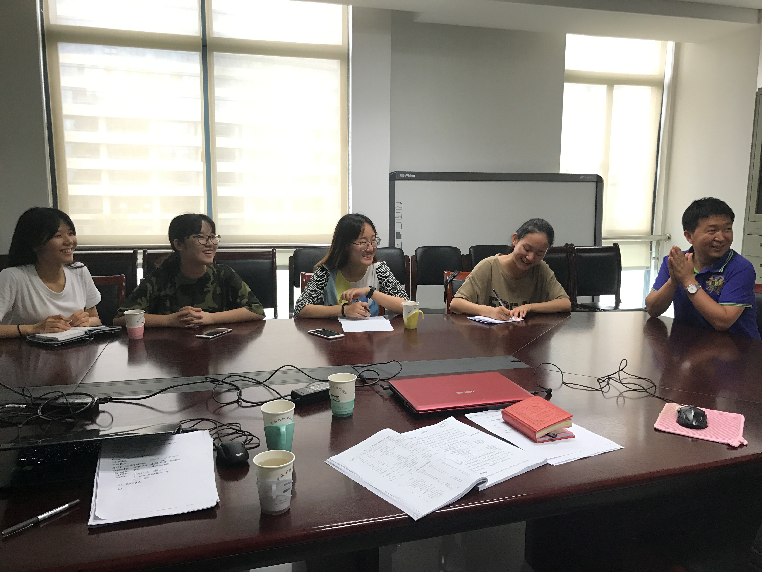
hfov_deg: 63.4
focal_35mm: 28
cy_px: 286
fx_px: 616
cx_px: 381
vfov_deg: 49.7
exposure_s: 1/33
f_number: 1.8
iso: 40
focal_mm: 3.99
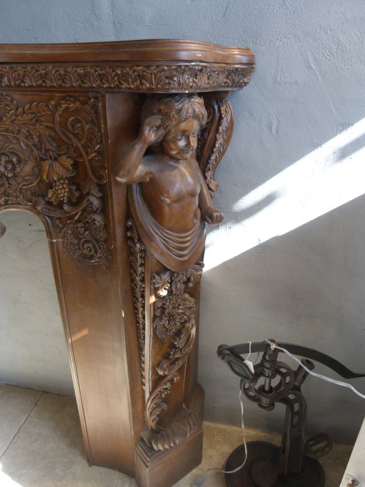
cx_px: 182
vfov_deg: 69.4
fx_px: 351
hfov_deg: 54.9
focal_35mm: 25
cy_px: 244
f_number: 2.8
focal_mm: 4.5
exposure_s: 1/60
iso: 100
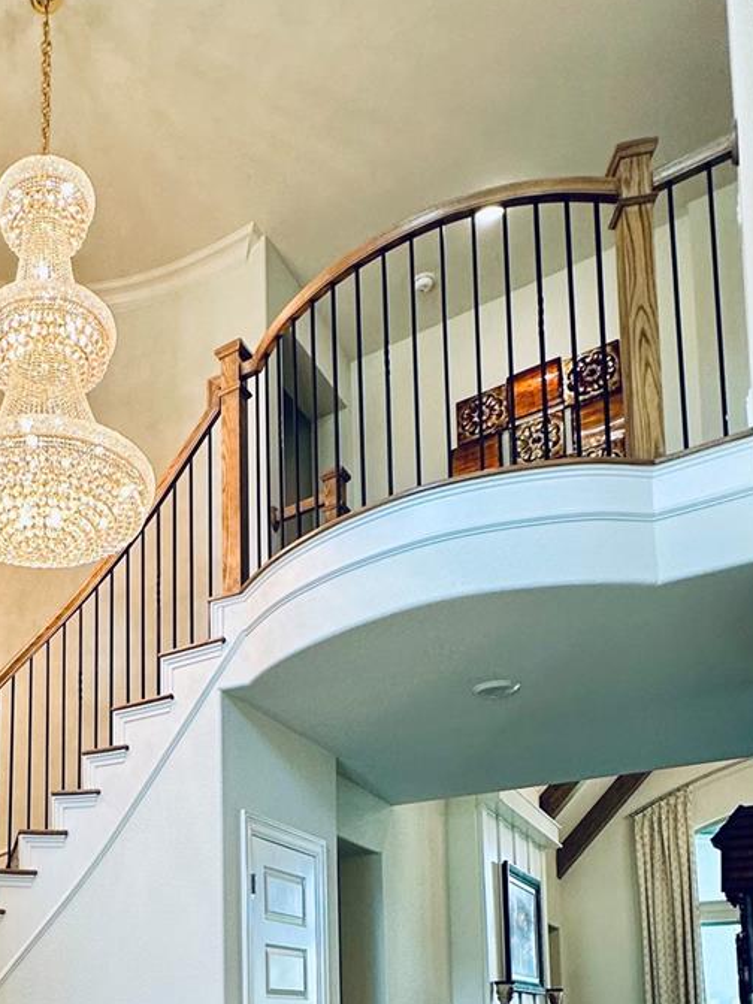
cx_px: 55
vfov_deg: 49.4
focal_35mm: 32
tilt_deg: +5.4
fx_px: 928
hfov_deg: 40.3
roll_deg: -0.7
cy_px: 937
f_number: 2.2
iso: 160
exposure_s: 1/120
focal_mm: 2.22
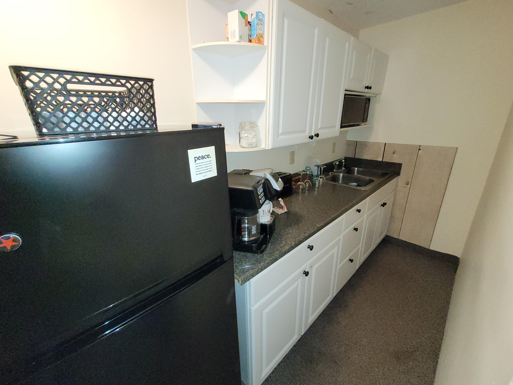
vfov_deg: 85.6
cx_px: 253
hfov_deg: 102.1
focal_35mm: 14
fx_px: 207
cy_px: 188
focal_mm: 1.74
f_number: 2.2
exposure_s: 1/60
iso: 400
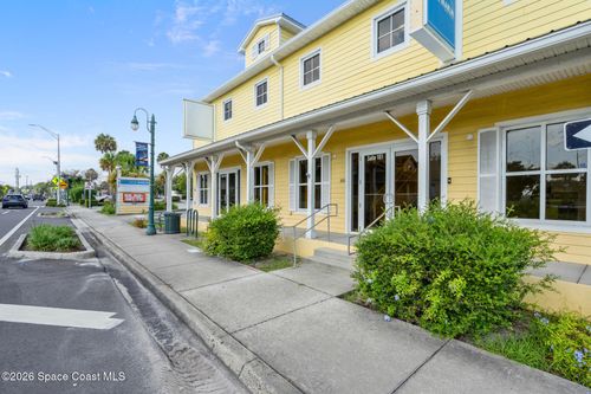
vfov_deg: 73.7
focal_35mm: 16
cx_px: 296
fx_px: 263
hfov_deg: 96.8
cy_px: 197
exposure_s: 1/1000
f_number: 8
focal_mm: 16
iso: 400
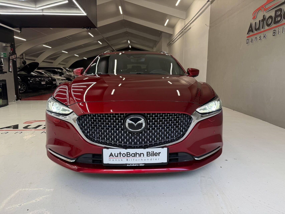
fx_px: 198
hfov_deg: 71.6
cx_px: 142
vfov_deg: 56.8
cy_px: 107
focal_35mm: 24
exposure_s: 1/100
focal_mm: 6.76
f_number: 1.78
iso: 80
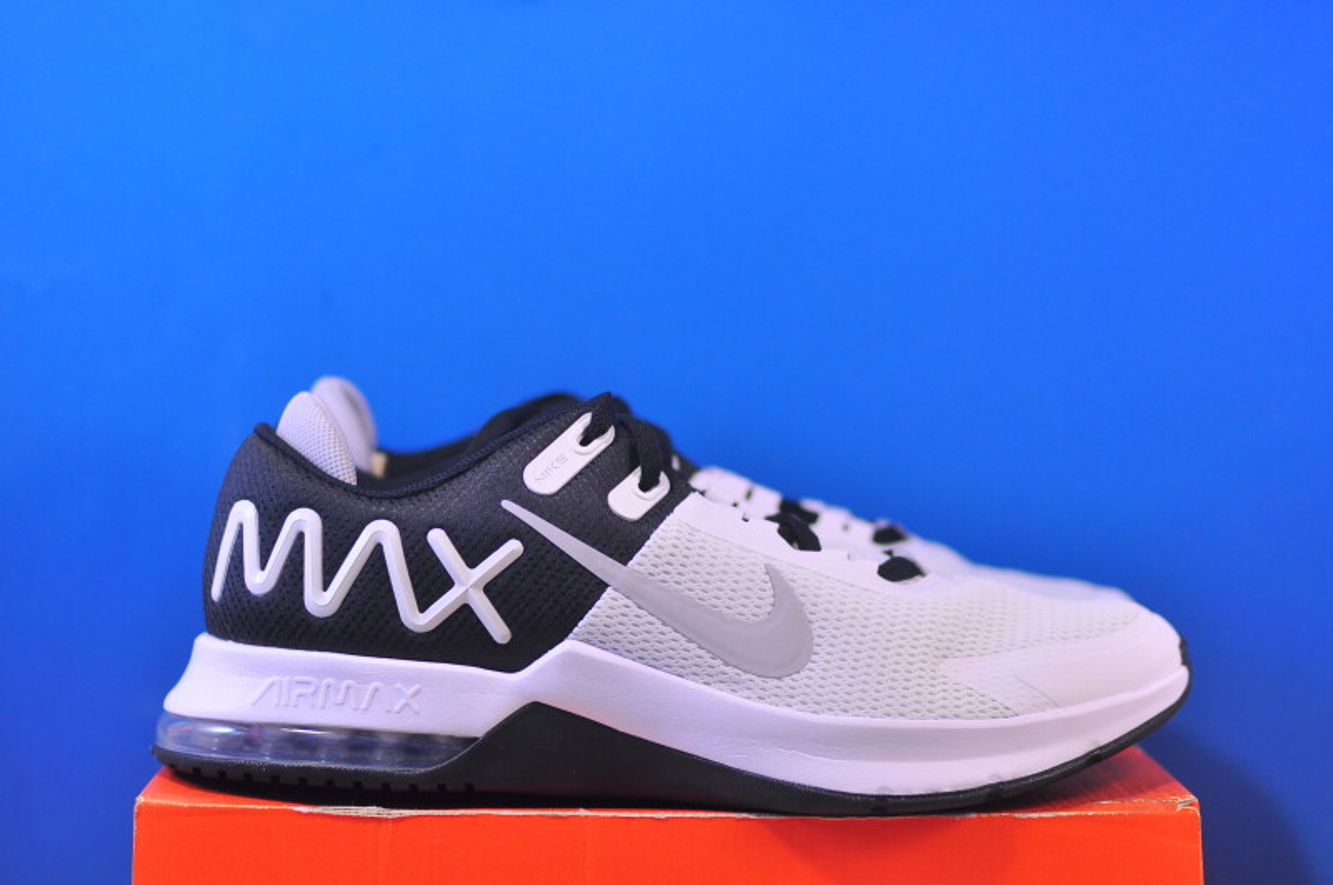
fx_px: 2773
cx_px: 666
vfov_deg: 18.1
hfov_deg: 27.0
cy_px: 442
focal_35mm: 75
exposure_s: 1/320
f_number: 2.2
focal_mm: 50
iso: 250
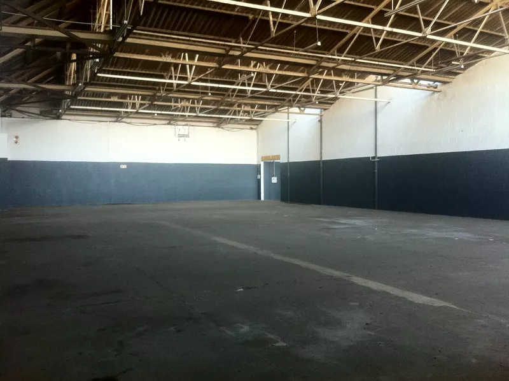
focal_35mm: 35
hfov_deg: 52.7
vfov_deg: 40.6
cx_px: 254
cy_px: 190
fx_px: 514
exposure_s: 1/15
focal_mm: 3.85
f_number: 2.8
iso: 125
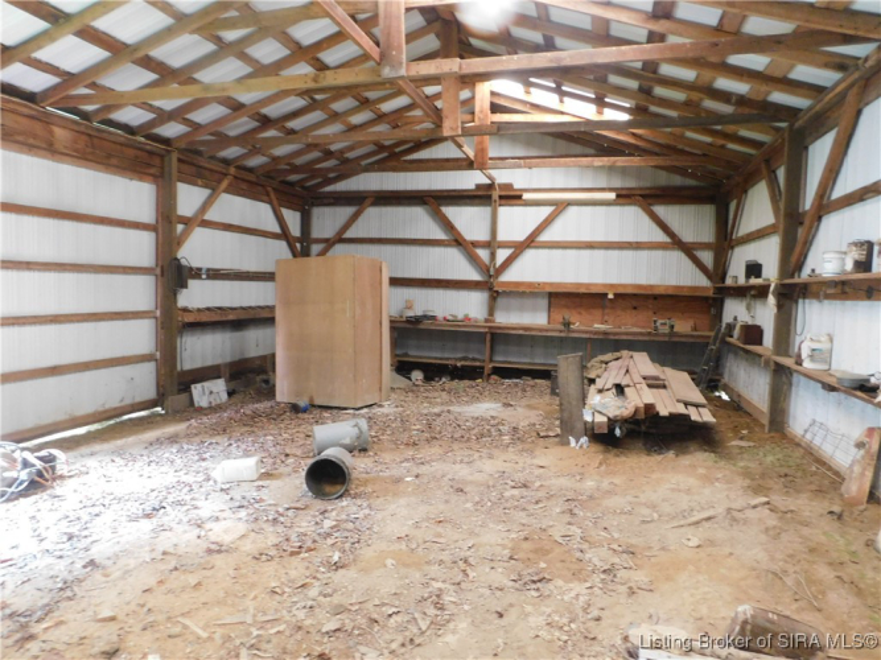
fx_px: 585
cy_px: 330
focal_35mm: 23
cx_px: 440
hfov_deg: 73.9
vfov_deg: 58.9
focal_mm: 4
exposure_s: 1/8
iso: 400
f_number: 3
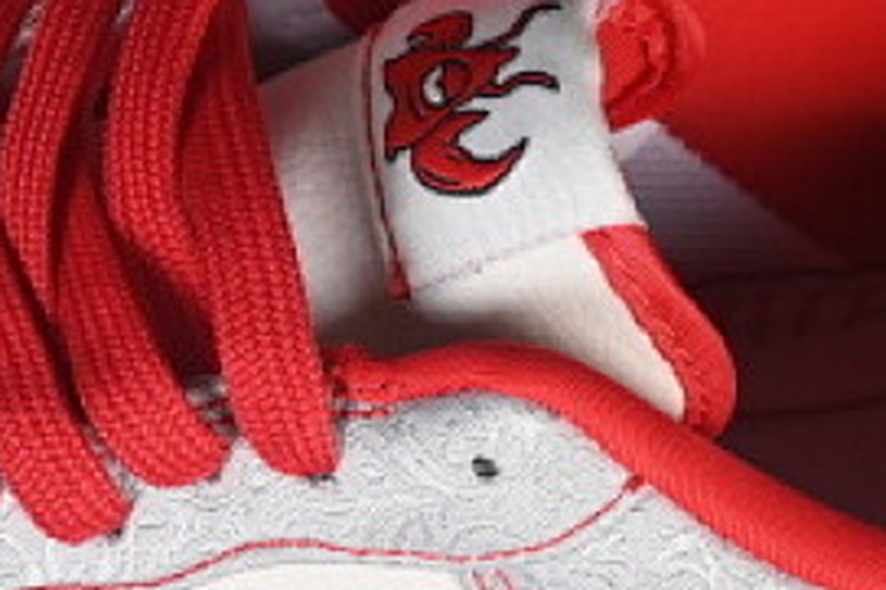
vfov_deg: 4.6
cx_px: 121
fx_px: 7329
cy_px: 179
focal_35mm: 298
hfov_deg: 6.9
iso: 160
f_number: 7.1
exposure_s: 1/80
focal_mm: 50
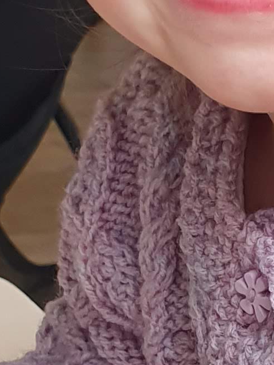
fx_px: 1679
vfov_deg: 12.4
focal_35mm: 159
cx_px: 351
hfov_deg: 9.2
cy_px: 265
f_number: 2.4
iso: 100
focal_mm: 4.32
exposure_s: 1/100
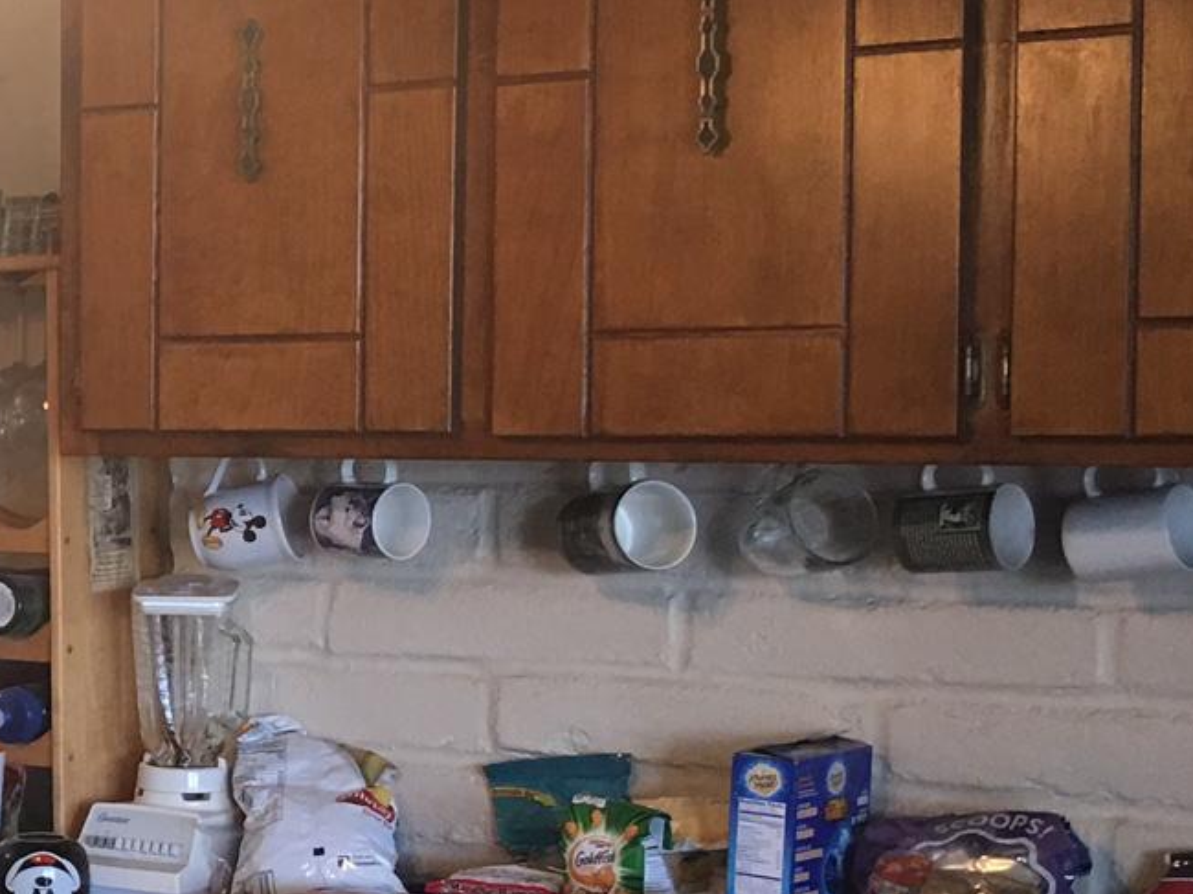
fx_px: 3101
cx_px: -574
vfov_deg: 16.4
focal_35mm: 90
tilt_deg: -4.1
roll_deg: +1.0
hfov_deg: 19.2
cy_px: 622
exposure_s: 1/15
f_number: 2.2
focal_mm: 4.15
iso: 32
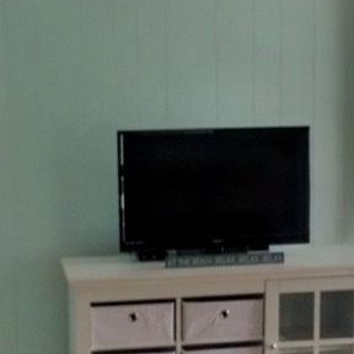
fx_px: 1053
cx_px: 216
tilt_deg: -12.7
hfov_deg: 19.1
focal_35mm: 91
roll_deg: -0.9
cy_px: 202
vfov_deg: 19.1
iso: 50
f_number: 2.2
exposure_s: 1/30
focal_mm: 4.15
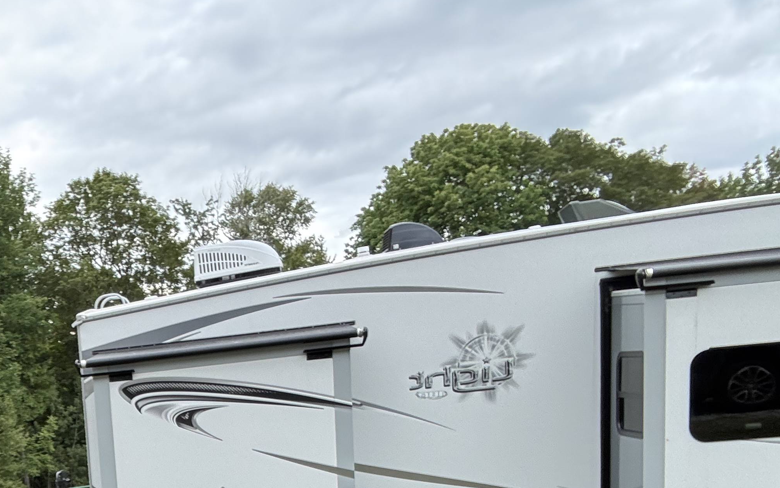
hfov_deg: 37.0
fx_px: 1042
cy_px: 578
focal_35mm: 49
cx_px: 11
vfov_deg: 24.1
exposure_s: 1/121
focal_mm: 2.69
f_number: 1.9
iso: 64
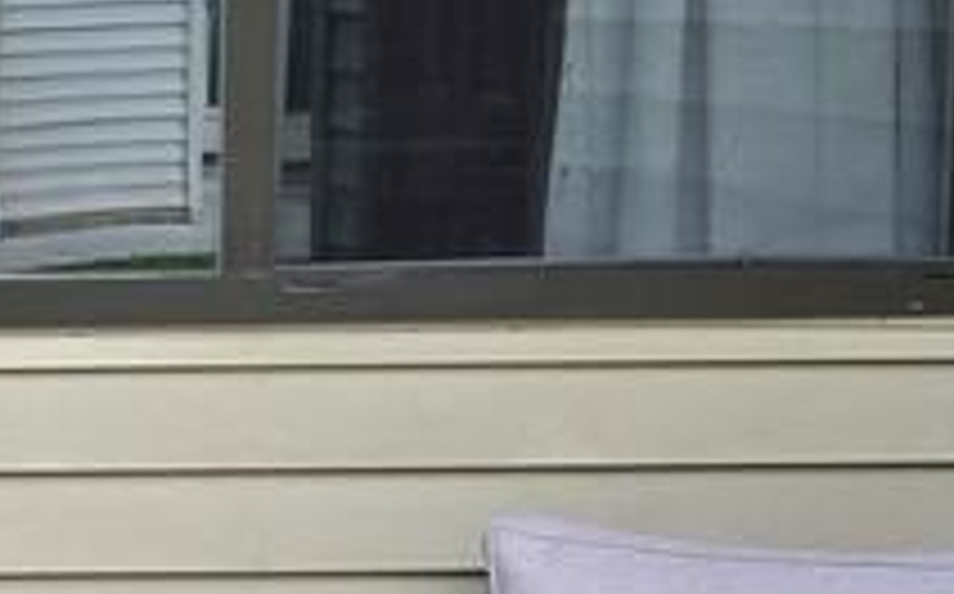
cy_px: 315
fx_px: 3065
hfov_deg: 16.3
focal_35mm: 118
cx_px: -446
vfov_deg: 11.1
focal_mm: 5.4
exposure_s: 1/182
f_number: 1.8
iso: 32
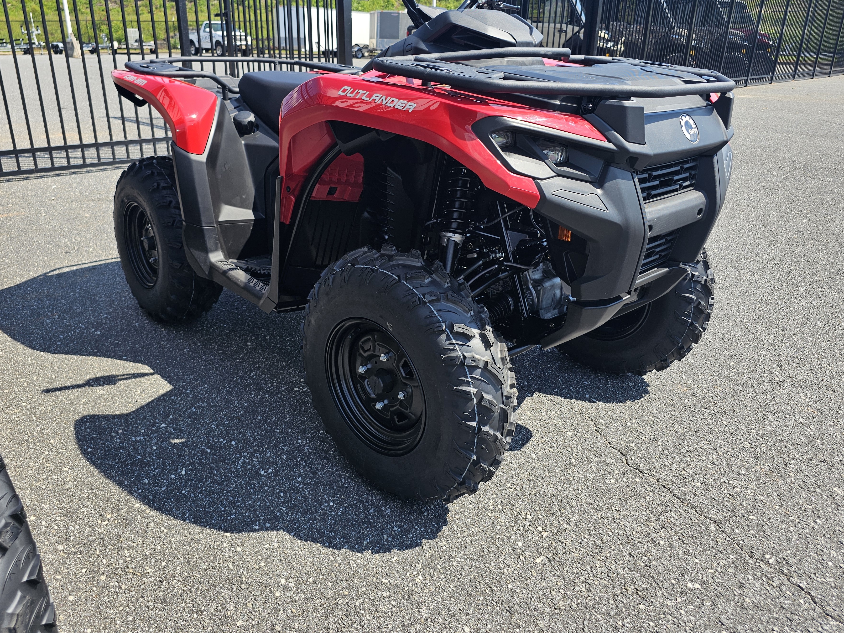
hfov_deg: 67.2
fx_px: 634
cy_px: 276
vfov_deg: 52.9
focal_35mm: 26
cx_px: 395
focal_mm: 6.3
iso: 10
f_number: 1.7
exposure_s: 1/353
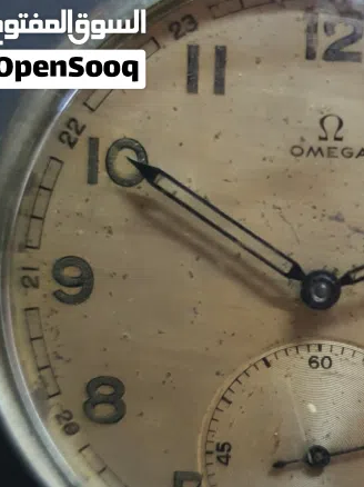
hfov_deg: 35.9
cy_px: 249
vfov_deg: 49.0
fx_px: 533
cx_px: 313
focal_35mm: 38
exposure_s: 1/33
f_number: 1.5
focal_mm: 4.3
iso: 640
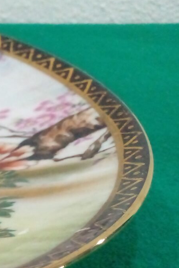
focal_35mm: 106
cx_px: -306
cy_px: 313
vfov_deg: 18.4
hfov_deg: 10.4
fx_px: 791
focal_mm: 3.6
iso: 320
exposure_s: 1/25
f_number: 1.9
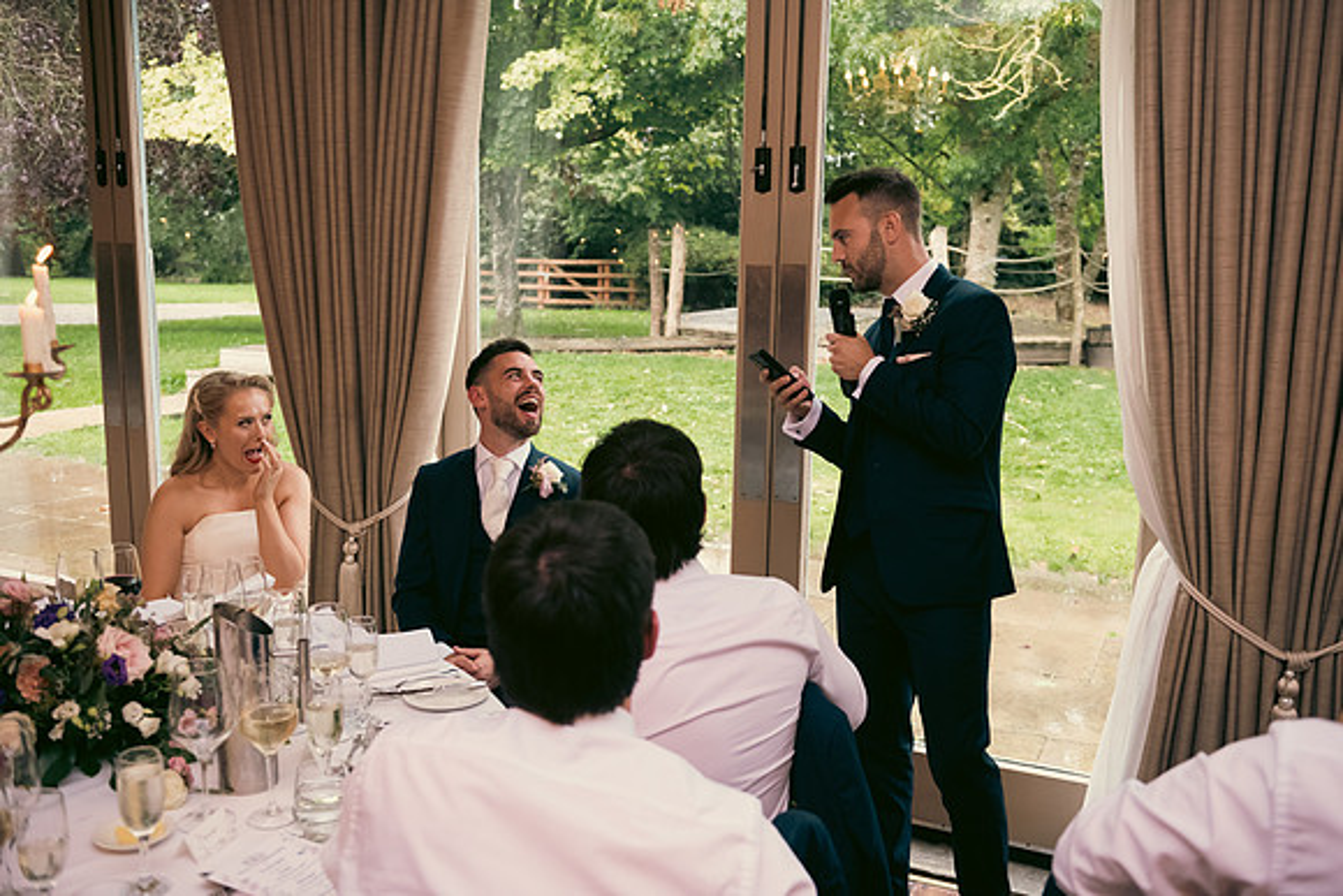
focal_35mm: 34
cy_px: 448
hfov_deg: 55.8
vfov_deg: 38.9
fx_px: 1269
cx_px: 672
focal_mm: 34
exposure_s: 1/160
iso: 1000
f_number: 3.5
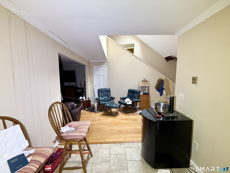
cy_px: 86
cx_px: 115
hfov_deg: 102.1
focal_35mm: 14
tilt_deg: -5.6
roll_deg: +0.1
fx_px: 93
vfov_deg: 85.7
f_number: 2.2
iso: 400
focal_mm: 2.22
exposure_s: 1/60
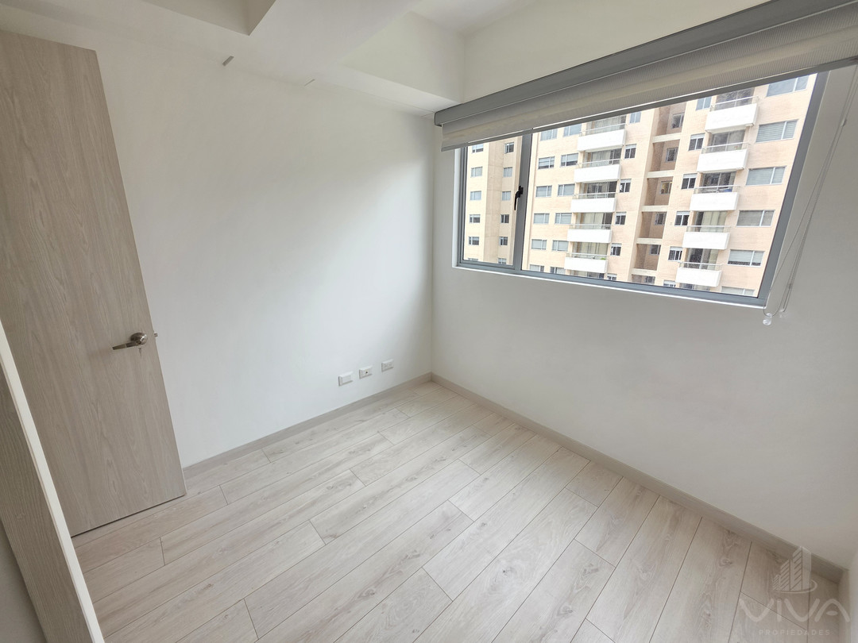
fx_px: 322
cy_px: 322
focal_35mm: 13
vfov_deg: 89.9
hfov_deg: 106.2
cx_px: 429
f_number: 1.9
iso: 80
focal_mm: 2.2
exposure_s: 1/120
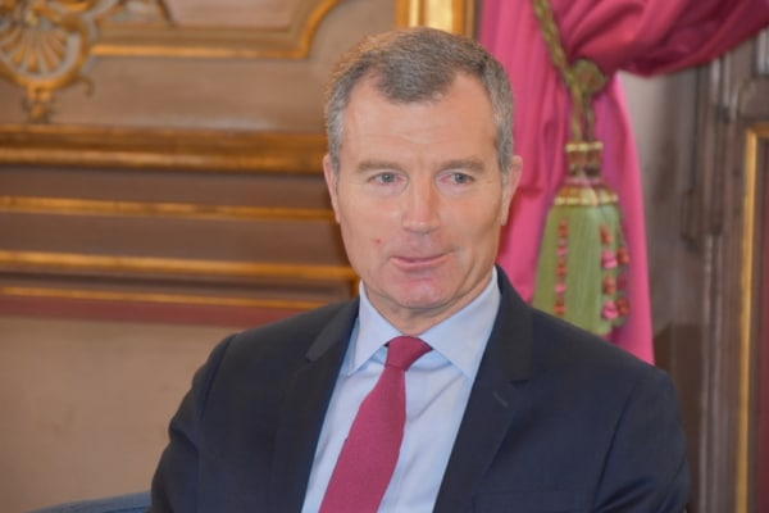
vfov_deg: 8.7
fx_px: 3364
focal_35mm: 158
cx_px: 384
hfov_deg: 13.0
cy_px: 256
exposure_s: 1/60
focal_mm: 105
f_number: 5.6
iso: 2800
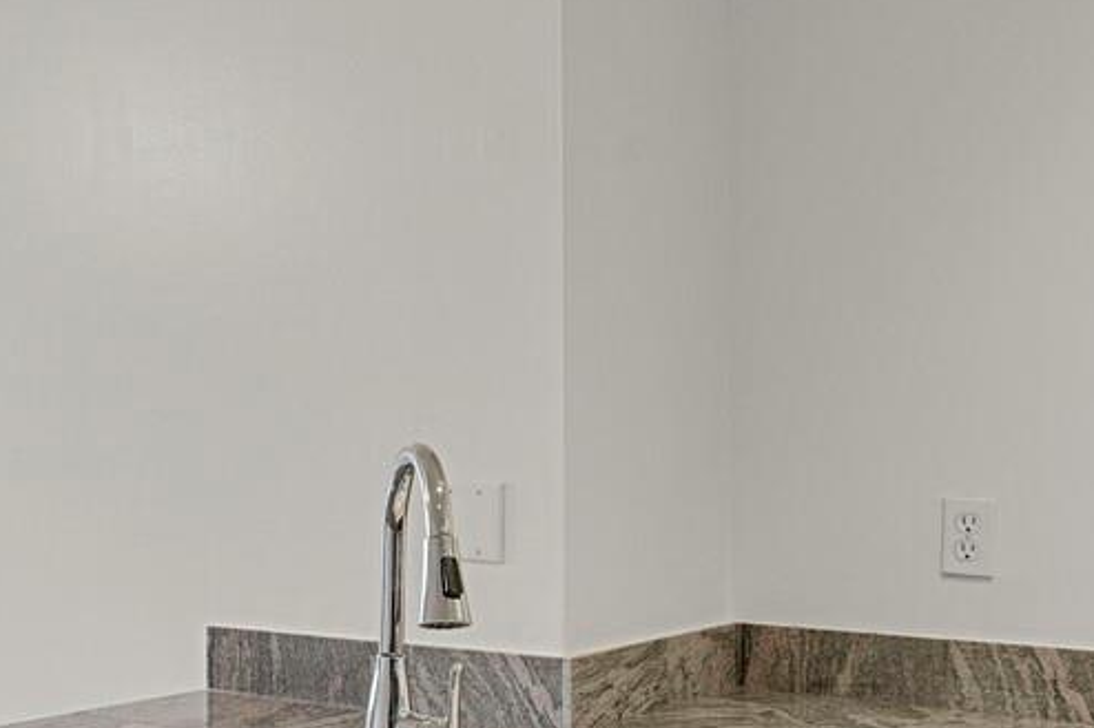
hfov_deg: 33.5
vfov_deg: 24.6
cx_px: 25
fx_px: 1671
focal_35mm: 55
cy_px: 420
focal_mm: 17
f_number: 8
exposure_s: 2.5
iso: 250
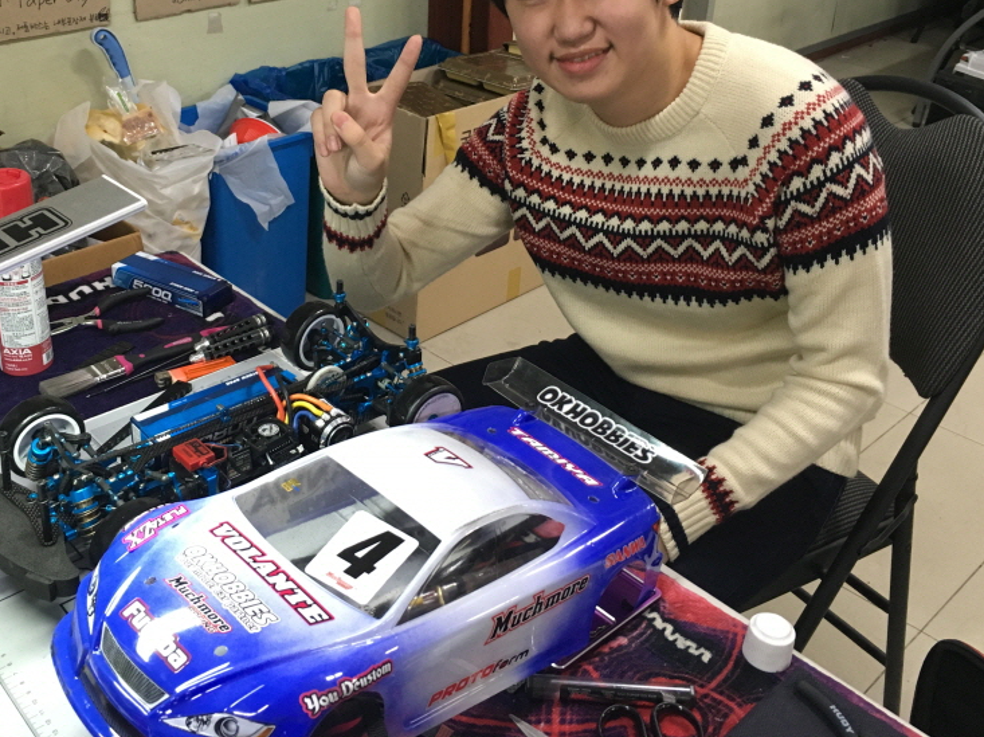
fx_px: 1080
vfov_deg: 37.4
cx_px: 407
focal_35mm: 38
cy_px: 263
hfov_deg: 48.8
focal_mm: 4.15
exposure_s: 1/30
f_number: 2.2
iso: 125
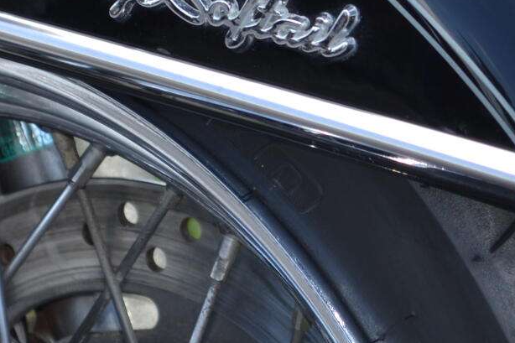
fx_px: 3842
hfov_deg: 7.7
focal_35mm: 269
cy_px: -56
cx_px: 207
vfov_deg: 5.1
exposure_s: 1/100
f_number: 5.6
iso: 100
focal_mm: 55
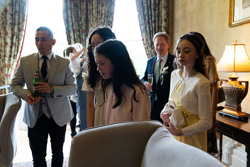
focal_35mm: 27
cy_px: 84
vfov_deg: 48.0
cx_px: 125
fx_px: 188
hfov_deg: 67.4
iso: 2000
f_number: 2.8
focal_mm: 27
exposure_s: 1/160
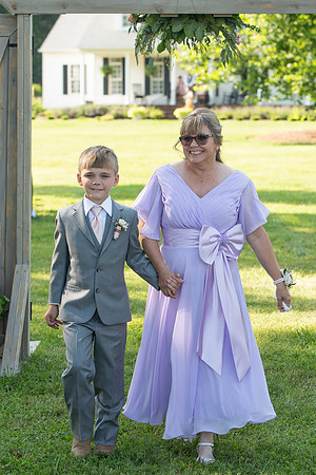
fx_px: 1695
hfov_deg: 10.6
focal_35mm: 129
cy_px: 260
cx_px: 196
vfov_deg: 15.9
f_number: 4
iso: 100
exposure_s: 1/200
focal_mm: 78
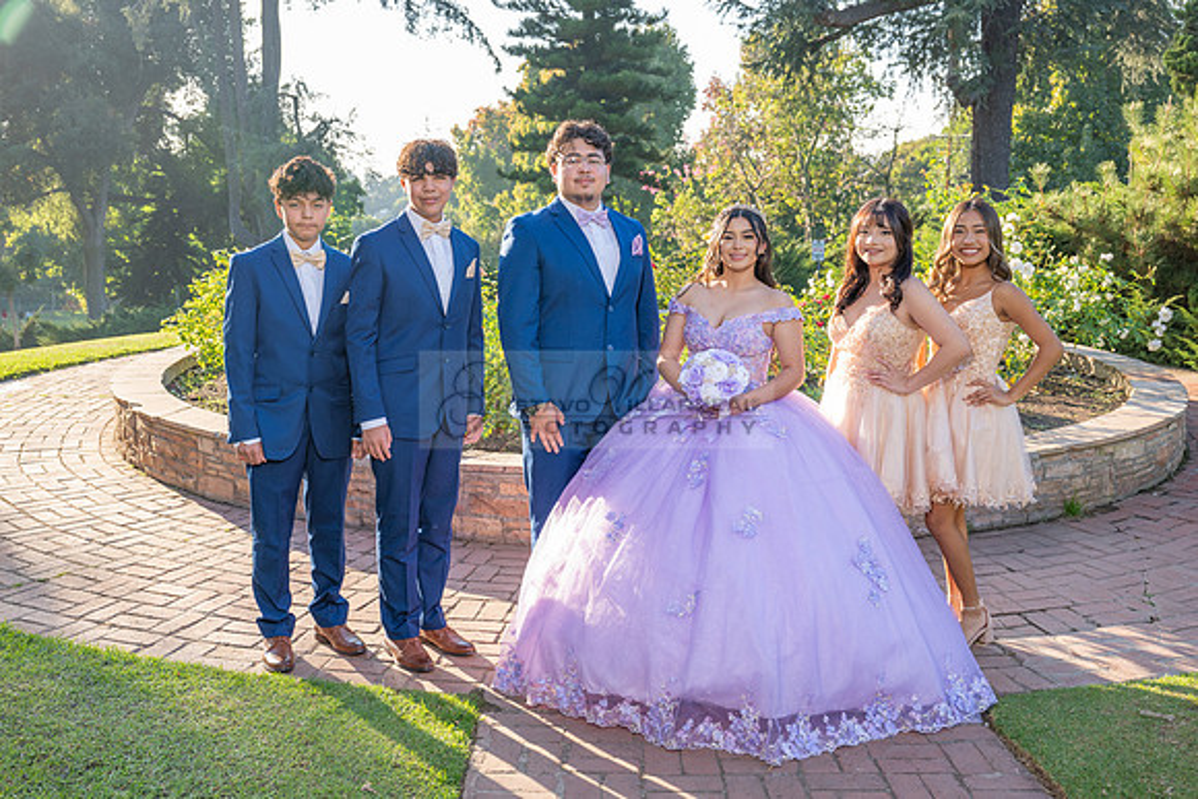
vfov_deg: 36.9
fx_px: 1198
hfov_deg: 53.1
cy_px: 400
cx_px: 599
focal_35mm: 36
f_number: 5
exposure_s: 1/200
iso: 200
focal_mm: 36
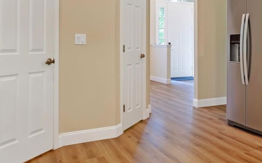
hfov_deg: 48.2
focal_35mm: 40
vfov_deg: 31.3
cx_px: 175
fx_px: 287
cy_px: 41
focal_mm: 11
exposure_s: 1/60
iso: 250
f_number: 9
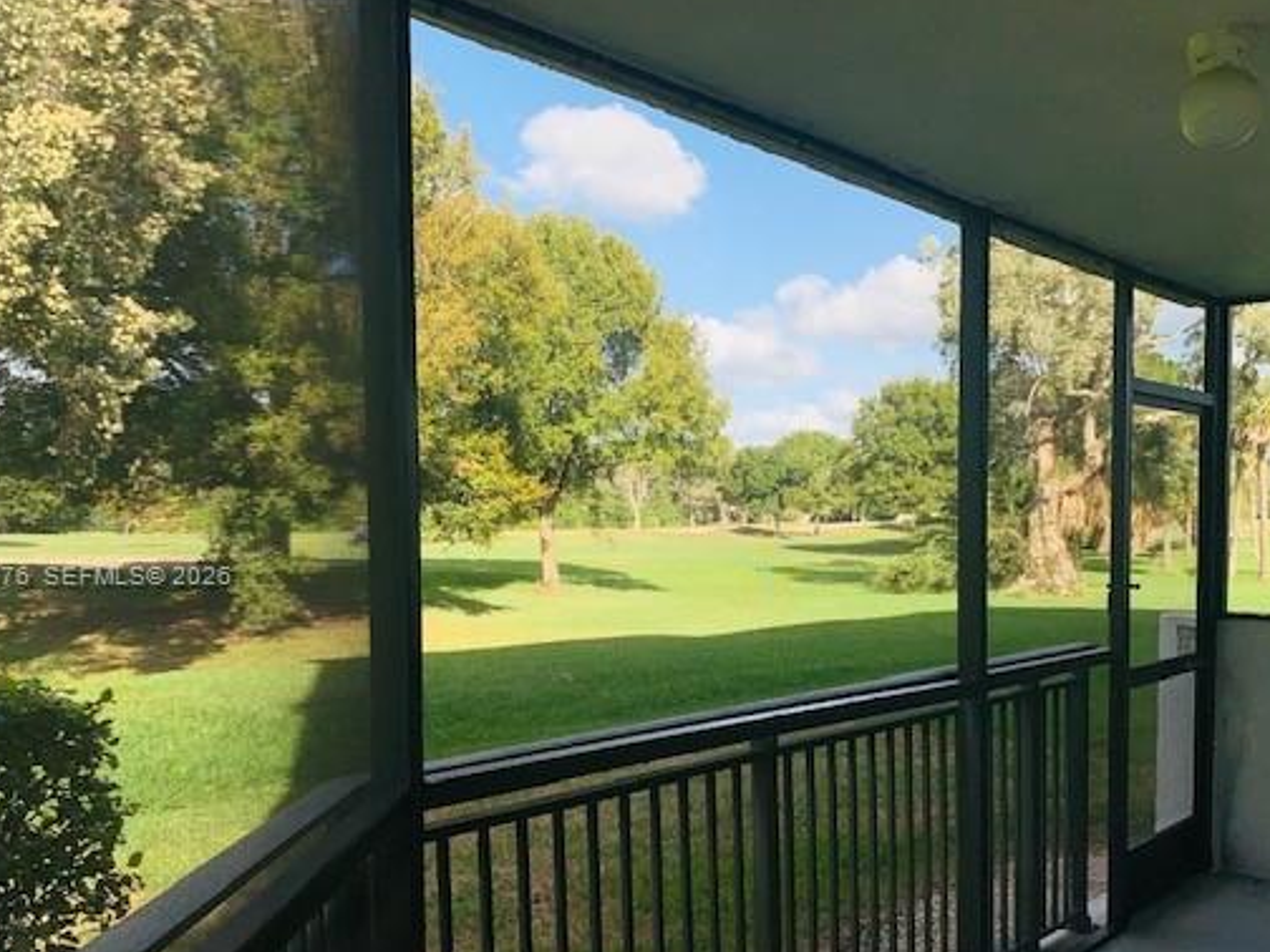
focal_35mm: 33
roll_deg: +0.8
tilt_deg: -3.7
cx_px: 693
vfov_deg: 42.7
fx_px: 1211
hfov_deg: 55.3
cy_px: 577
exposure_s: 1/1779
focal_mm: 4.25
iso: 25
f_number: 1.8
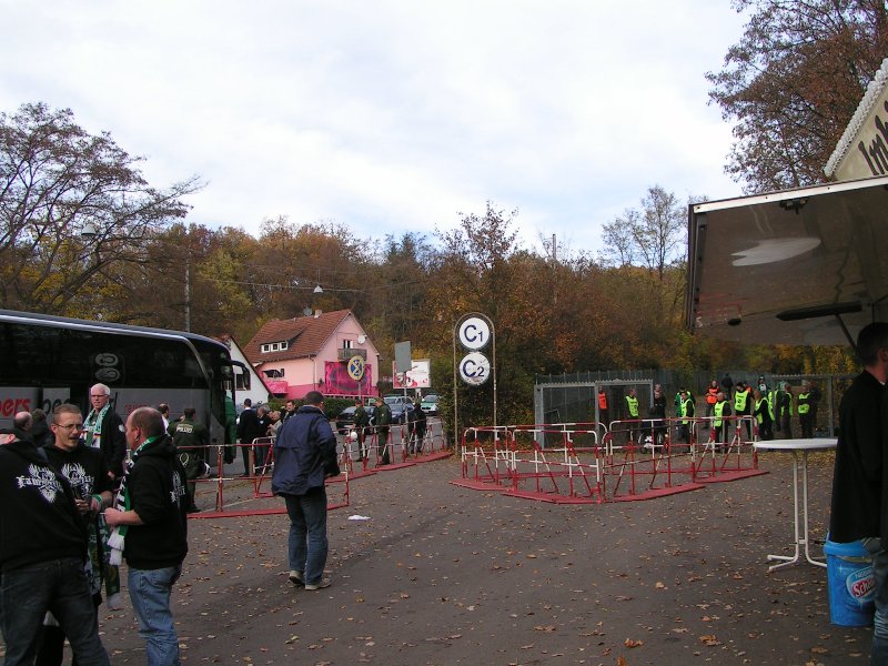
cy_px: 333
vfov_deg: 37.7
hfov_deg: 49.0
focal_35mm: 38
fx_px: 975
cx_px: 444
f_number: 5.6
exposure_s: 1/200
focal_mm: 5.8
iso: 50
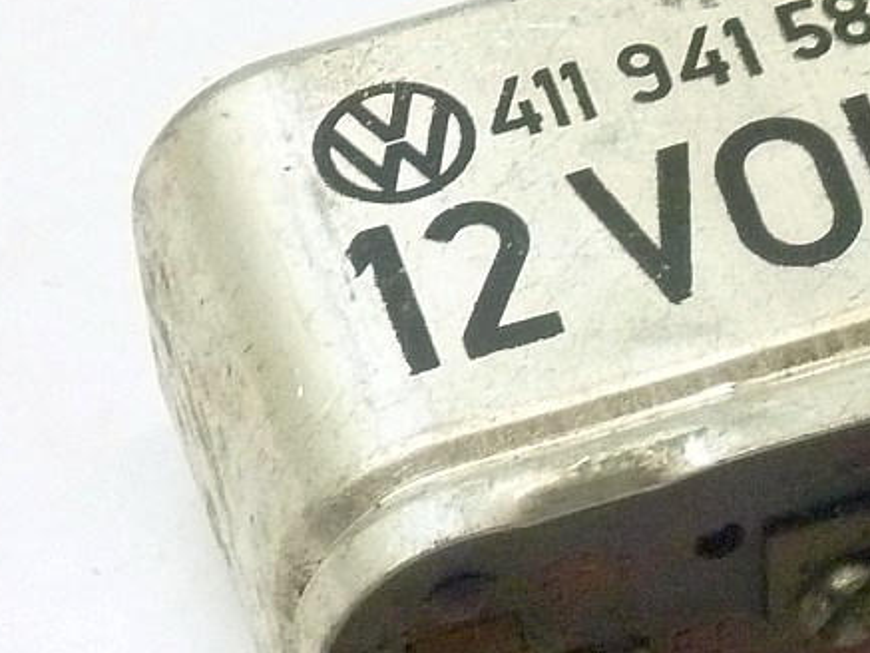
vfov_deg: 10.4
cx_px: 708
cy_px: 444
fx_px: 3595
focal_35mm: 143
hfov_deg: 13.7
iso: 400
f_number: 4.1
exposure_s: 1/30
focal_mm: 11
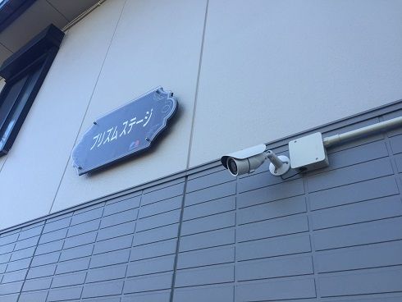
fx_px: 337
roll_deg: -5.2
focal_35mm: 29
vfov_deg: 48.3
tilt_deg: +34.9
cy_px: 151
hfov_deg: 61.6
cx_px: 201
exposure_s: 1/416
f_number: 2.2
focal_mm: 4.15
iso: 32
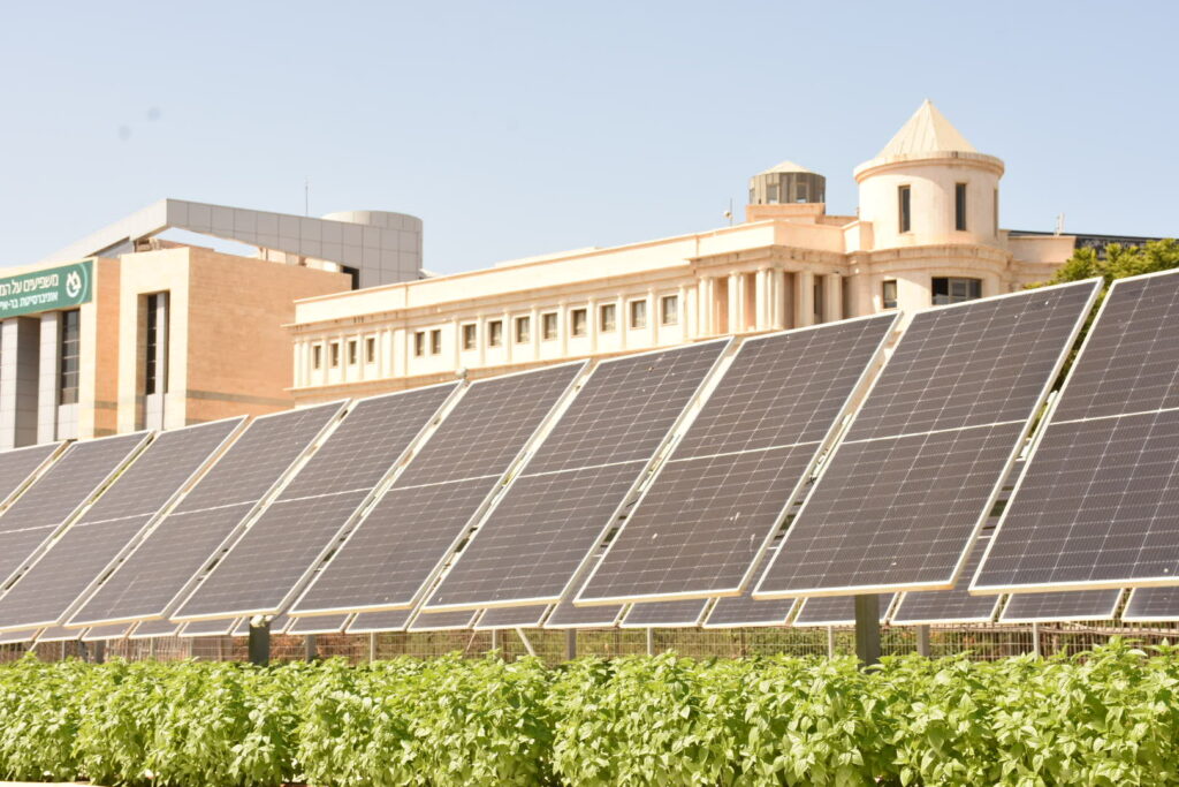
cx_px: 590
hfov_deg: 35.0
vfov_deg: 23.8
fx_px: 1867
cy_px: 394
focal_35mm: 57
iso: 100
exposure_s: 1/125
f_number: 10
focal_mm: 38
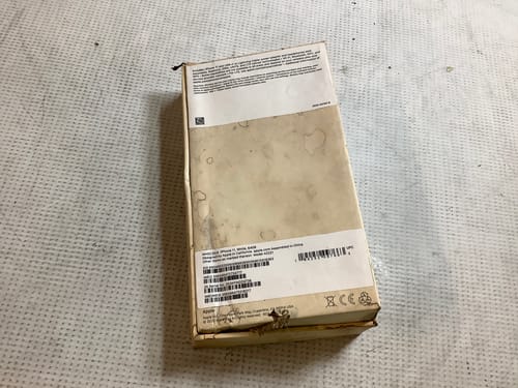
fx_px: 464
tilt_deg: -63.0
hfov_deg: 58.4
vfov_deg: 45.4
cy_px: 194
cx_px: 259
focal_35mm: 31
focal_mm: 3.3
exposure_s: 1/50
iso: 100
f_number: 2.4
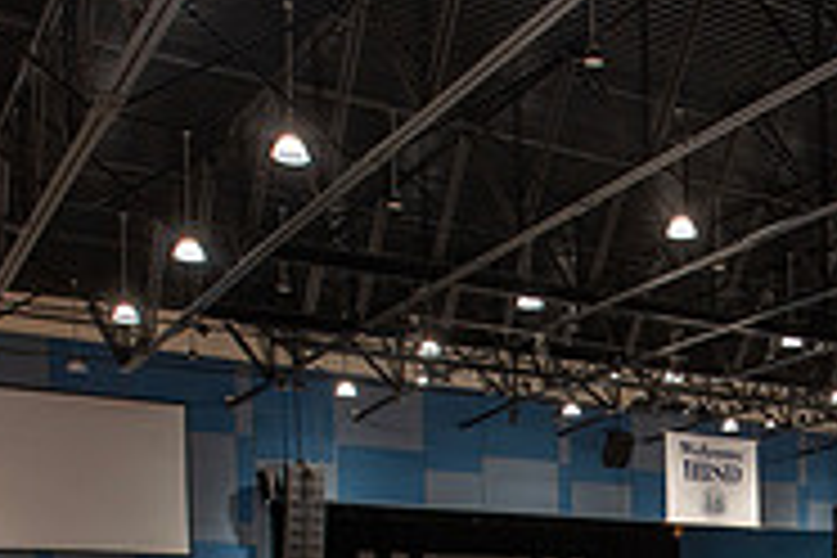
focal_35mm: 53
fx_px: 1232
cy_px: 727
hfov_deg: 33.6
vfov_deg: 22.7
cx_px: 878
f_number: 8
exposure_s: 1/10
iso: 320
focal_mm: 17
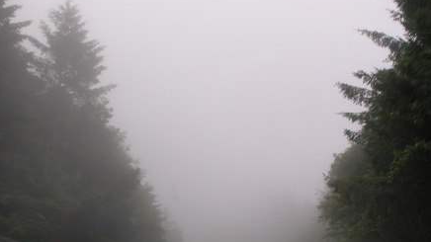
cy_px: 160
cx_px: 235
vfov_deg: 21.4
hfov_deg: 37.2
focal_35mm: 56
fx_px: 640
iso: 50
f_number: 4.5
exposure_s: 1/123
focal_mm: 8.9
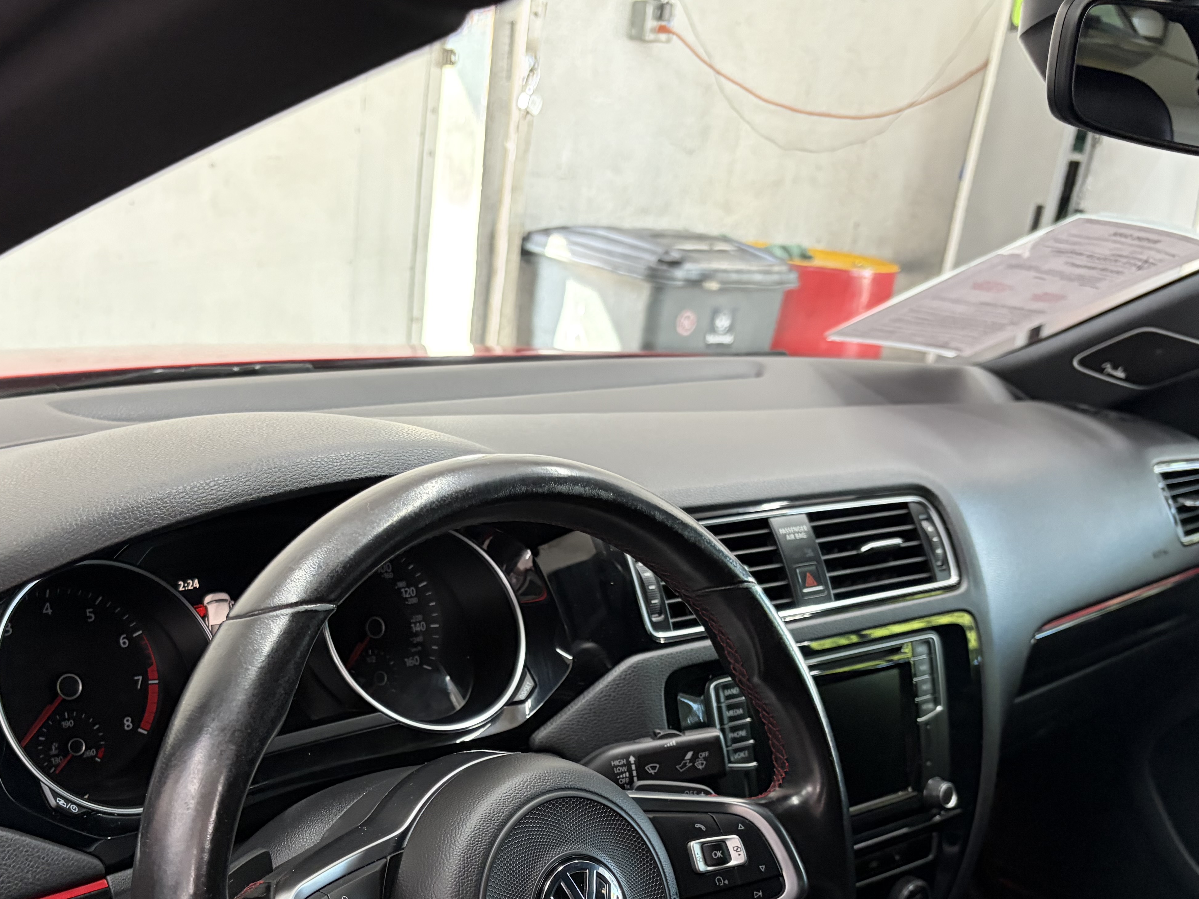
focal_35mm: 38
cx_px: 475
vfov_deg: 37.0
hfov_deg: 48.7
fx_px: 1316
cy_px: 644
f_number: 1.6
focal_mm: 5.96
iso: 320
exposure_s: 1/60
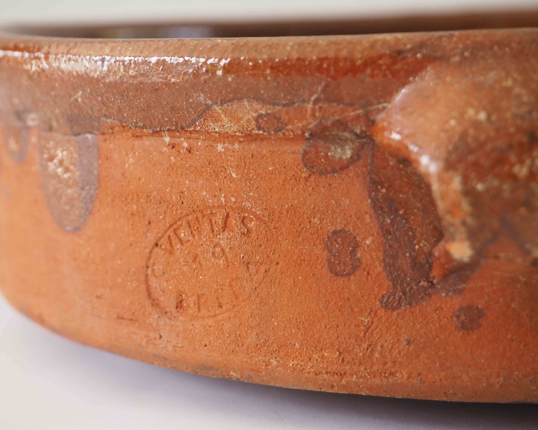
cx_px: 252
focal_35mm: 88
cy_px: 216
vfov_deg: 17.5
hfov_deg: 21.7
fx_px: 1401
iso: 640
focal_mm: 42
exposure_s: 1/100
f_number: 5.6
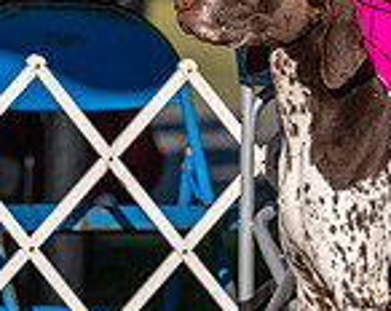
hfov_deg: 2.2
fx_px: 10052
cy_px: 46
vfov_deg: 1.8
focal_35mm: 871
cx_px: 475
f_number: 4.5
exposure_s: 1/1250
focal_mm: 200
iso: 100
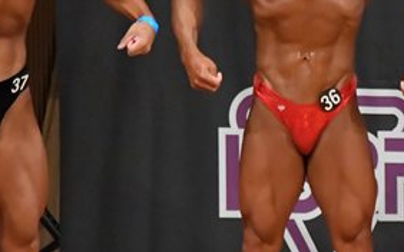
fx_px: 8772
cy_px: 115
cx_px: 446
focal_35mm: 797
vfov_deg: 1.6
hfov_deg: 2.6
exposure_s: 1/400
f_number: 5.6
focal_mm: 190
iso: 9000
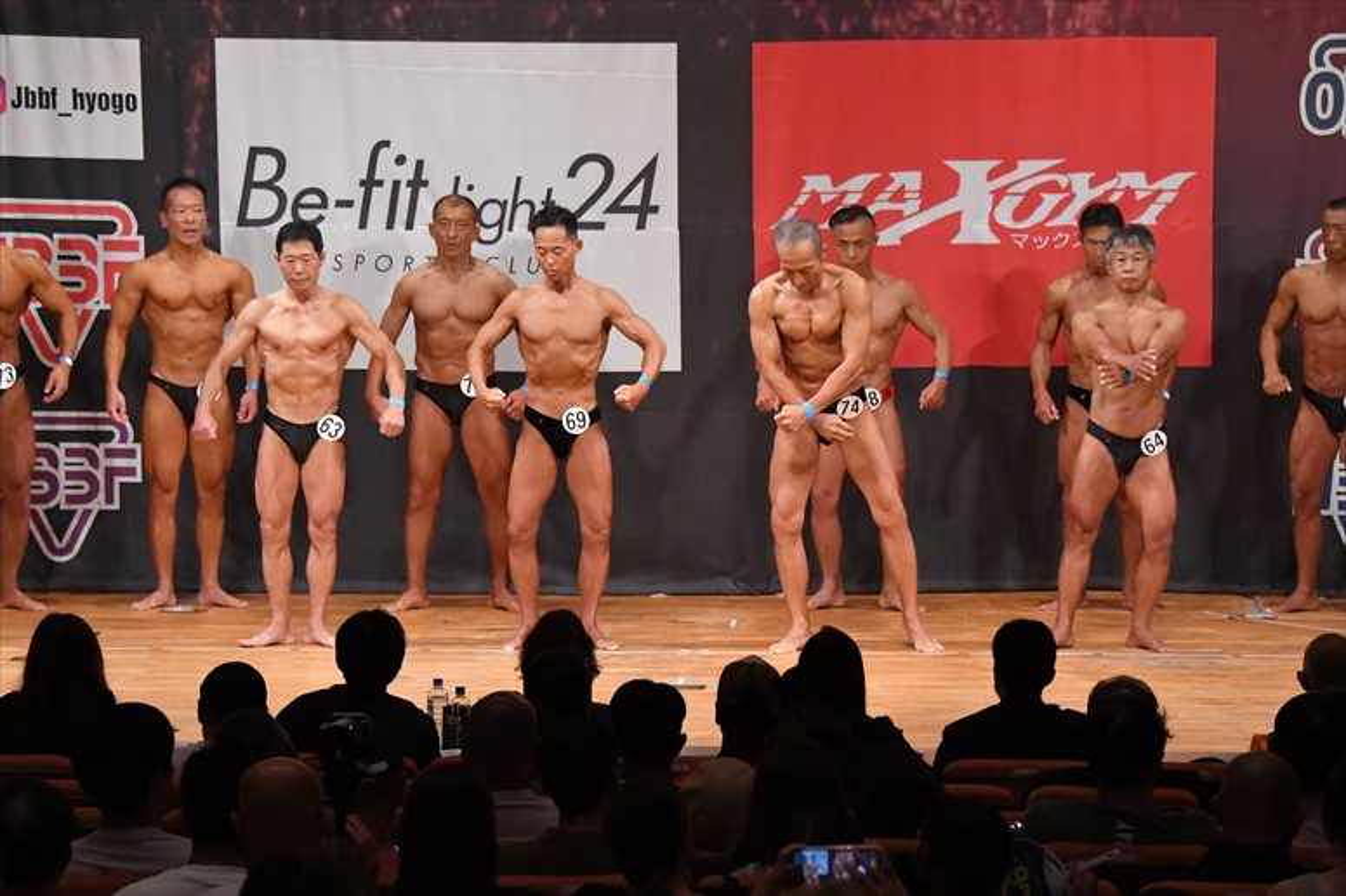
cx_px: 673
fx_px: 5867
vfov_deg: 8.7
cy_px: 448
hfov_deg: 13.1
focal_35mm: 157
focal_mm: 105
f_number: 5.6
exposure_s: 1/400
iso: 8000
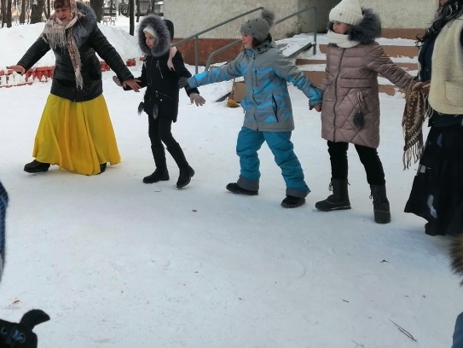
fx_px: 656
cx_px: 84
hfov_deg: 37.3
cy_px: 41
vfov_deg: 28.7
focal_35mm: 49
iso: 50
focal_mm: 3.62
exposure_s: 1/776
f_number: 1.8
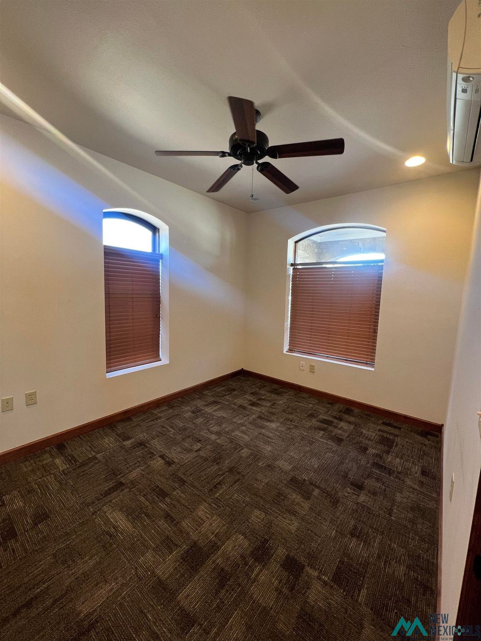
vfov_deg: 106.2
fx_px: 241
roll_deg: -1.0
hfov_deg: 89.9
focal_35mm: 13
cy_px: 320
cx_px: 240
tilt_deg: -7.1
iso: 200
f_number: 1.8
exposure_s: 1/60
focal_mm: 1.57
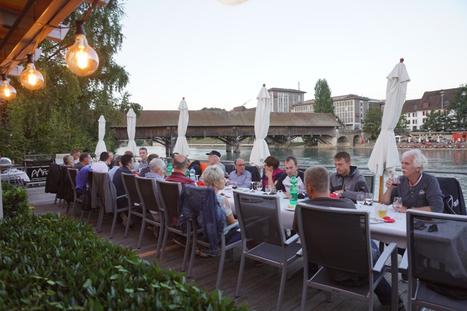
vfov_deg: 53.1
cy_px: 156
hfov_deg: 73.7
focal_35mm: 24
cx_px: 234
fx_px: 311
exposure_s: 1/60
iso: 100
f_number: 2.8
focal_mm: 24
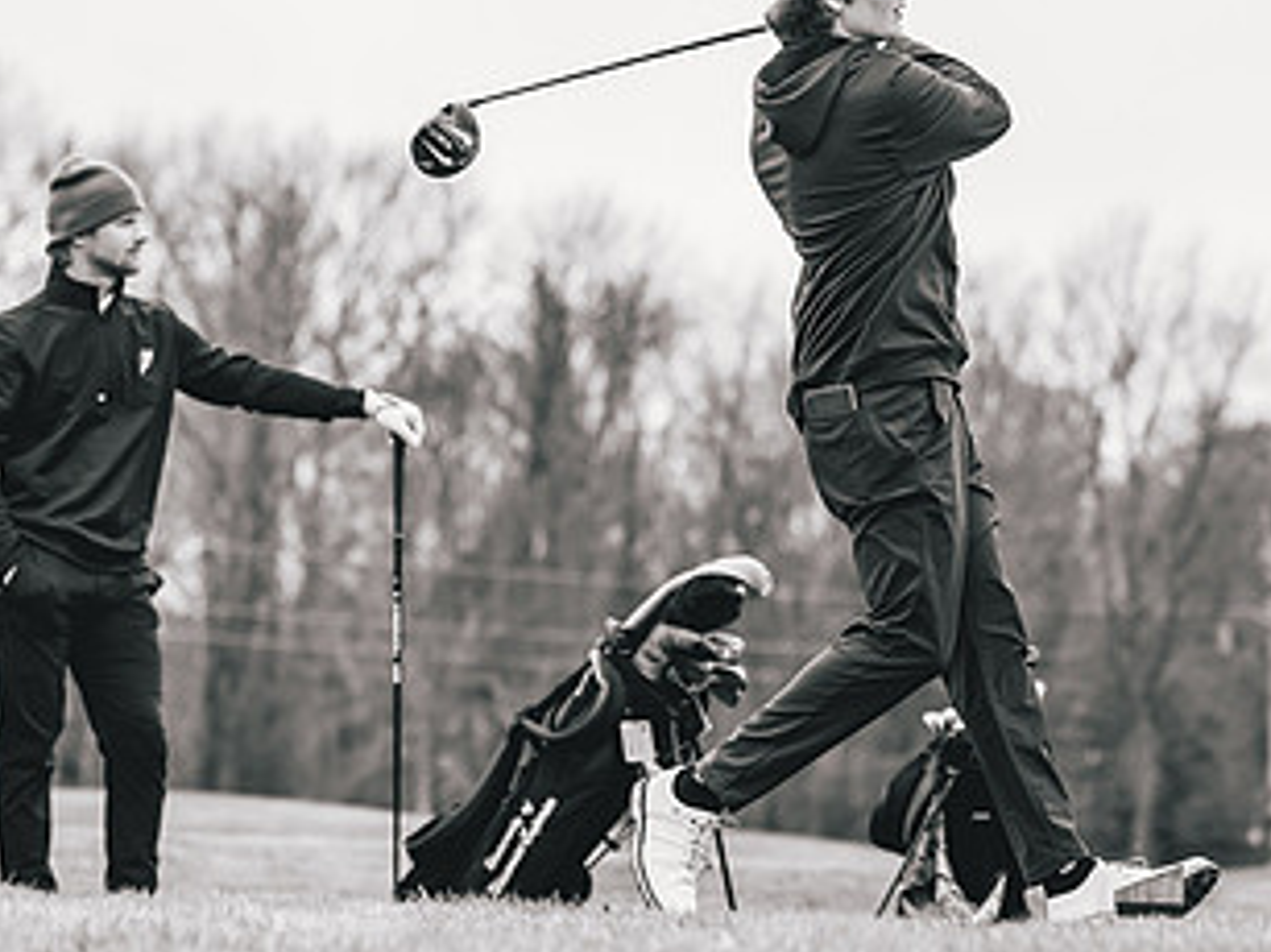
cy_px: 370
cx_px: 758
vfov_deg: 9.2
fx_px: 5946
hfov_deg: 12.2
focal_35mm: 162
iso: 640
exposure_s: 1/4000
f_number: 2.8
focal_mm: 86
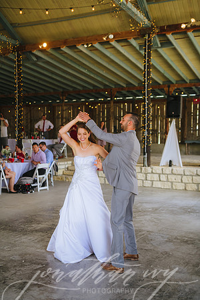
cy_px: 150
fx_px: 367
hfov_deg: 30.5
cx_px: 100
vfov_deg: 44.5
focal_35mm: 44
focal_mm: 44
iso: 160
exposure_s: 1/160
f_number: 2.8
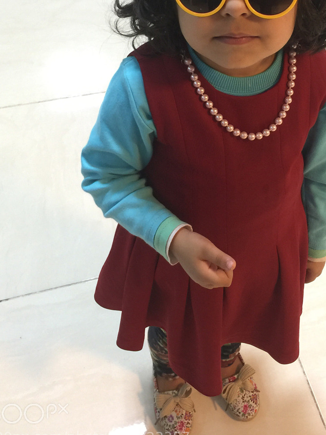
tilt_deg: -44.5
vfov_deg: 39.5
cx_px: 223
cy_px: 119
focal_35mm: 47
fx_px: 590
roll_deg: -4.7
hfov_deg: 30.6
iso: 80
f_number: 2.2
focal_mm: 4.15
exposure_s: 1/17
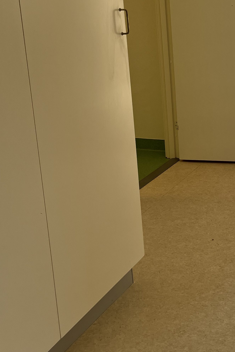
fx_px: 538
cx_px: 246
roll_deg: +2.3
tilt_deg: -12.1
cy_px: 97
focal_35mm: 55
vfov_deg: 35.6
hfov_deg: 23.4
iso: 50
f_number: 1.6
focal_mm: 5.1
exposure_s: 1/200
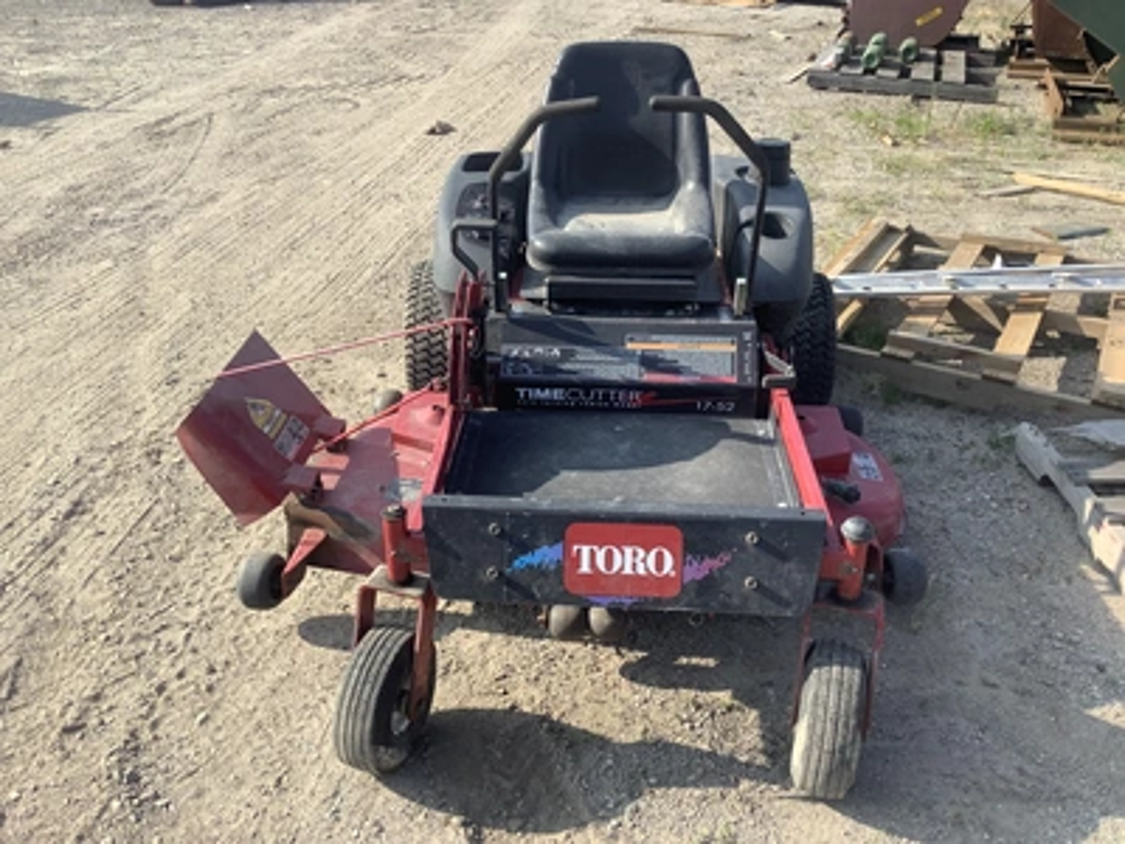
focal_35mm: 31
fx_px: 1007
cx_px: 562
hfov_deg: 58.4
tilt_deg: -27.8
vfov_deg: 45.4
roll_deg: -0.9
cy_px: 422
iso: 25
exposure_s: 1/574
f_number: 2.4
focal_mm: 3.3
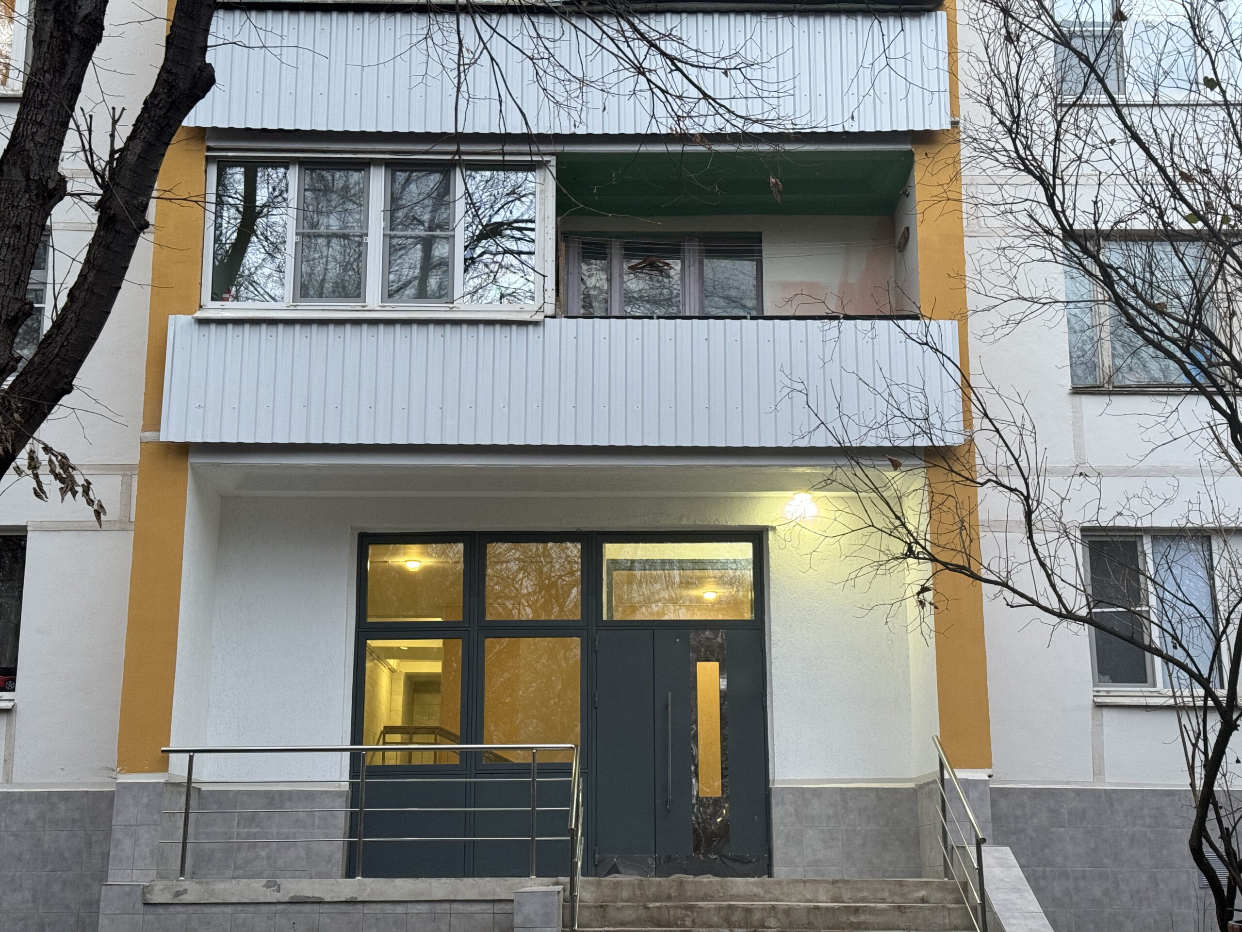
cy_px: 466
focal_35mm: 48
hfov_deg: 39.7
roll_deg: +0.5
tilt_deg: +13.5
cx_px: 621
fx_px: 1722
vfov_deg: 30.3
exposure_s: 1/60
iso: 250
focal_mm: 6.76
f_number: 1.78
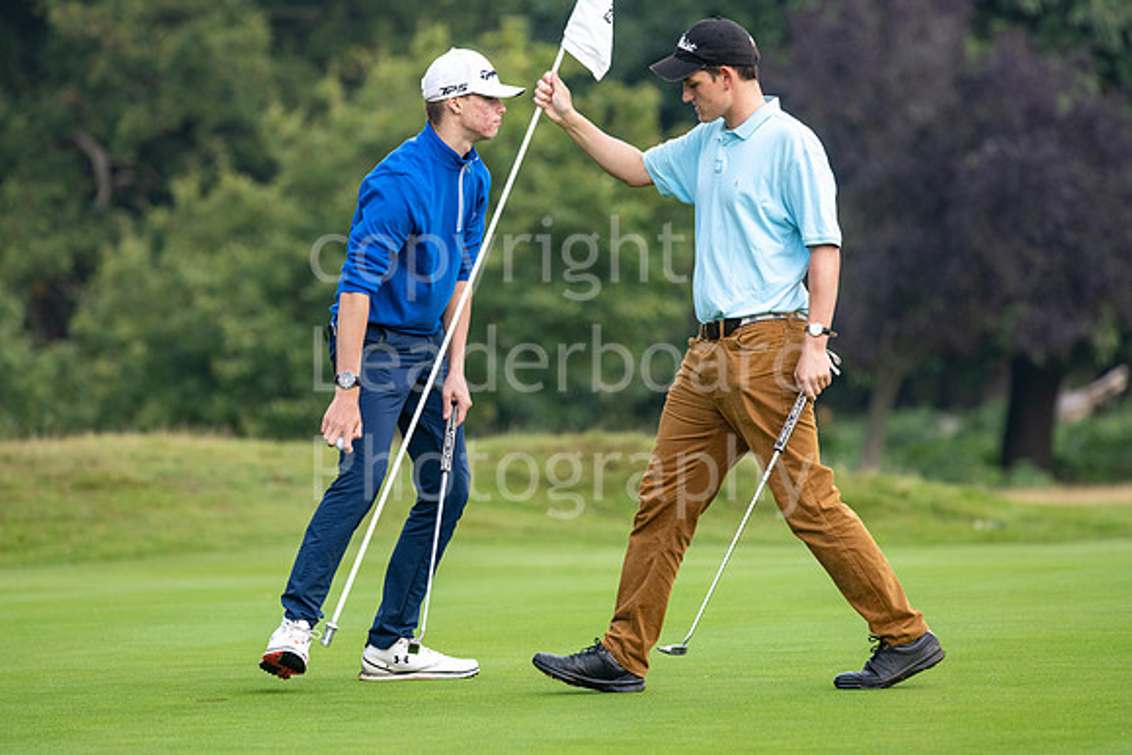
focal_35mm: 300
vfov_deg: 4.6
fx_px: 9435
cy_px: 378
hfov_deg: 6.9
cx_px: 566
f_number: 5.6
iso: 400
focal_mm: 300
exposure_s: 1/500
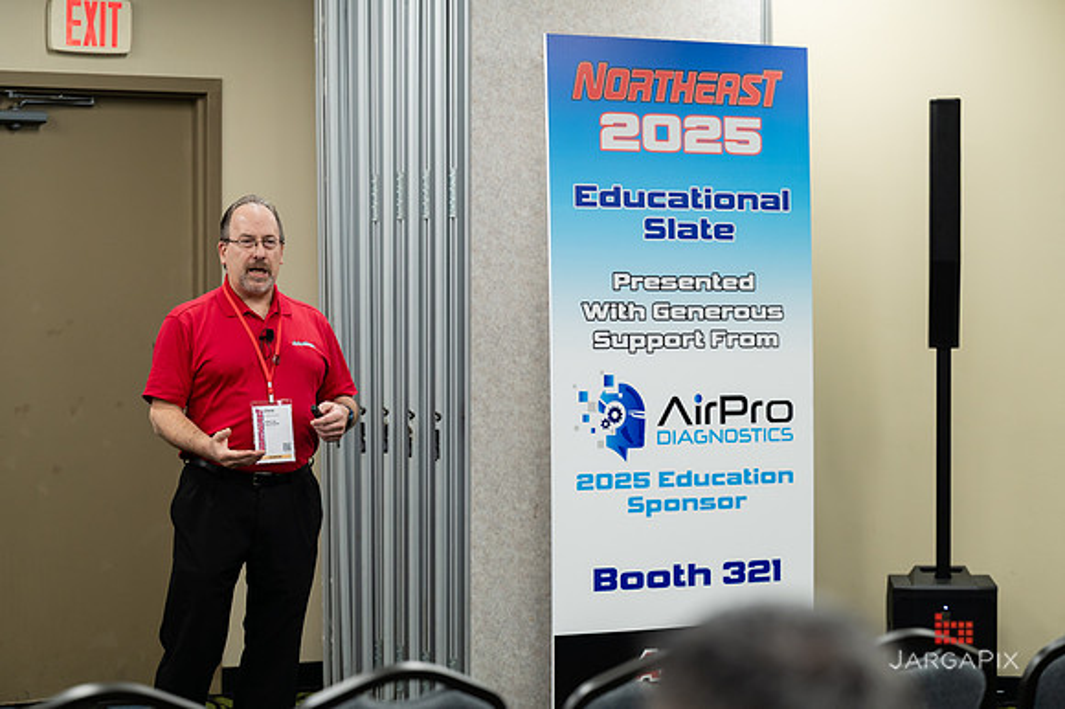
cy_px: 339
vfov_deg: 14.1
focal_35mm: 97
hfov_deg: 21.1
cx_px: 537
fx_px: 2856
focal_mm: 92
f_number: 3.2
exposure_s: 1/200
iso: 1000
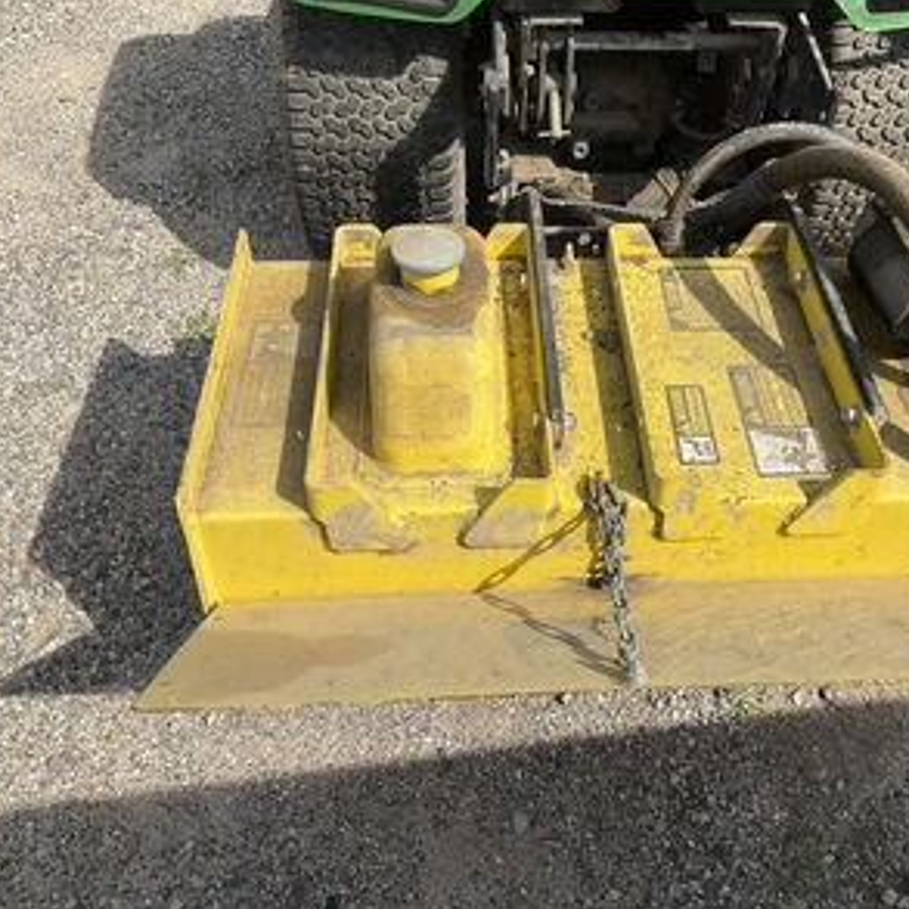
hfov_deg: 46.7
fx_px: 1040
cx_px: 577
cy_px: 450
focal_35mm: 35
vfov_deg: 47.2
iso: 25
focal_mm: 3
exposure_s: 1/1412
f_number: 1.8
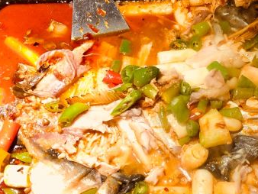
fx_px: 448
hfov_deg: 31.6
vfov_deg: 24.3
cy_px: 137
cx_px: 192
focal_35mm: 60
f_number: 1.8
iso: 40
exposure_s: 1/25
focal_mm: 3.99
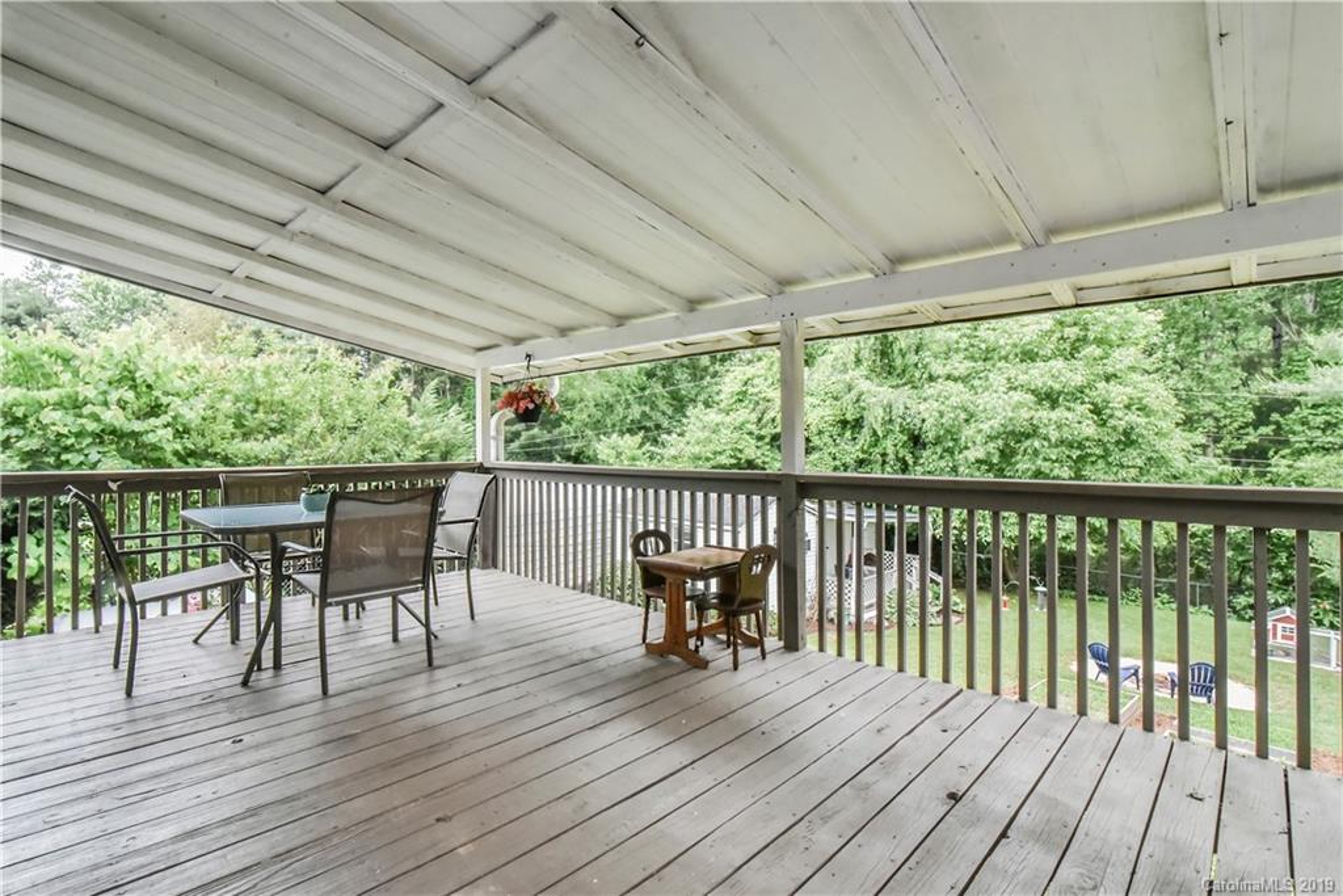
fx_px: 597
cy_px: 448
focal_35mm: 16
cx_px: 672
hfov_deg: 96.7
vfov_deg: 73.8
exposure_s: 1/400
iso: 4000
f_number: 20
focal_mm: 16
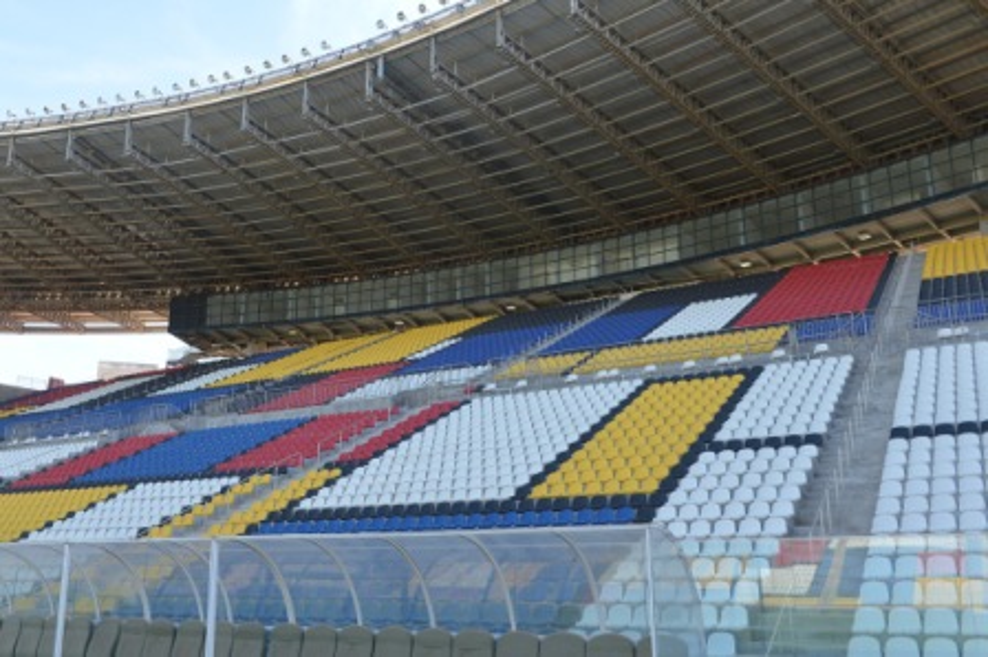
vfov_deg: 41.1
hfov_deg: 58.8
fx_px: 878
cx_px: 494
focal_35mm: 32
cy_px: 328
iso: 400
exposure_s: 1/250
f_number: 9
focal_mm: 32
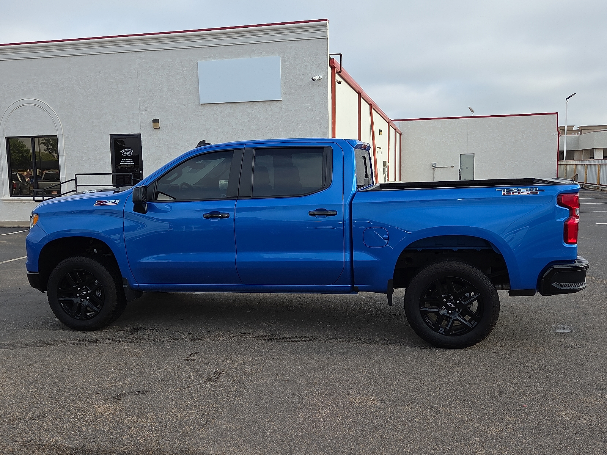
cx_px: 304
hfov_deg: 58.4
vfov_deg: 45.4
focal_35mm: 31
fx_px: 544
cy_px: 228
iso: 76
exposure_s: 1/2000
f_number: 1.8
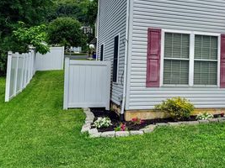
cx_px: 175
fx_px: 292
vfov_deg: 31.8
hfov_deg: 40.6
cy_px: 50
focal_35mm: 45
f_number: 1.8
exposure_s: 1/5300
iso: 80
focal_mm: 6.76
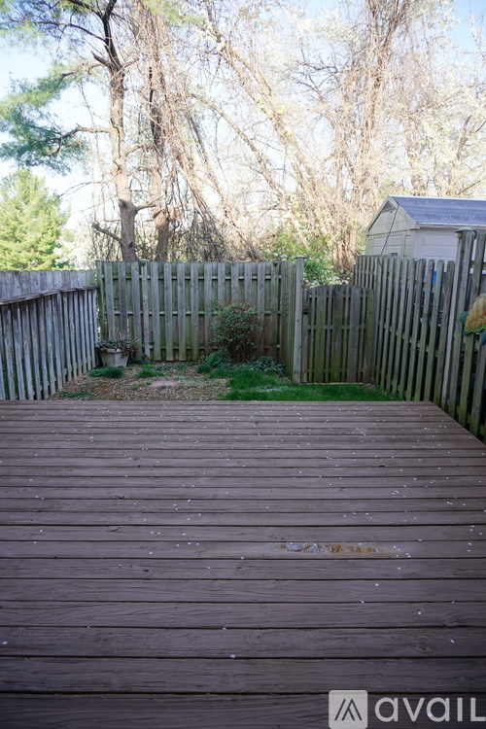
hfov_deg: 53.1
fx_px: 486
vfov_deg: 73.7
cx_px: 243
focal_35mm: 24
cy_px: 364
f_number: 4.5
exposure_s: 1/80
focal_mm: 16
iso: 100
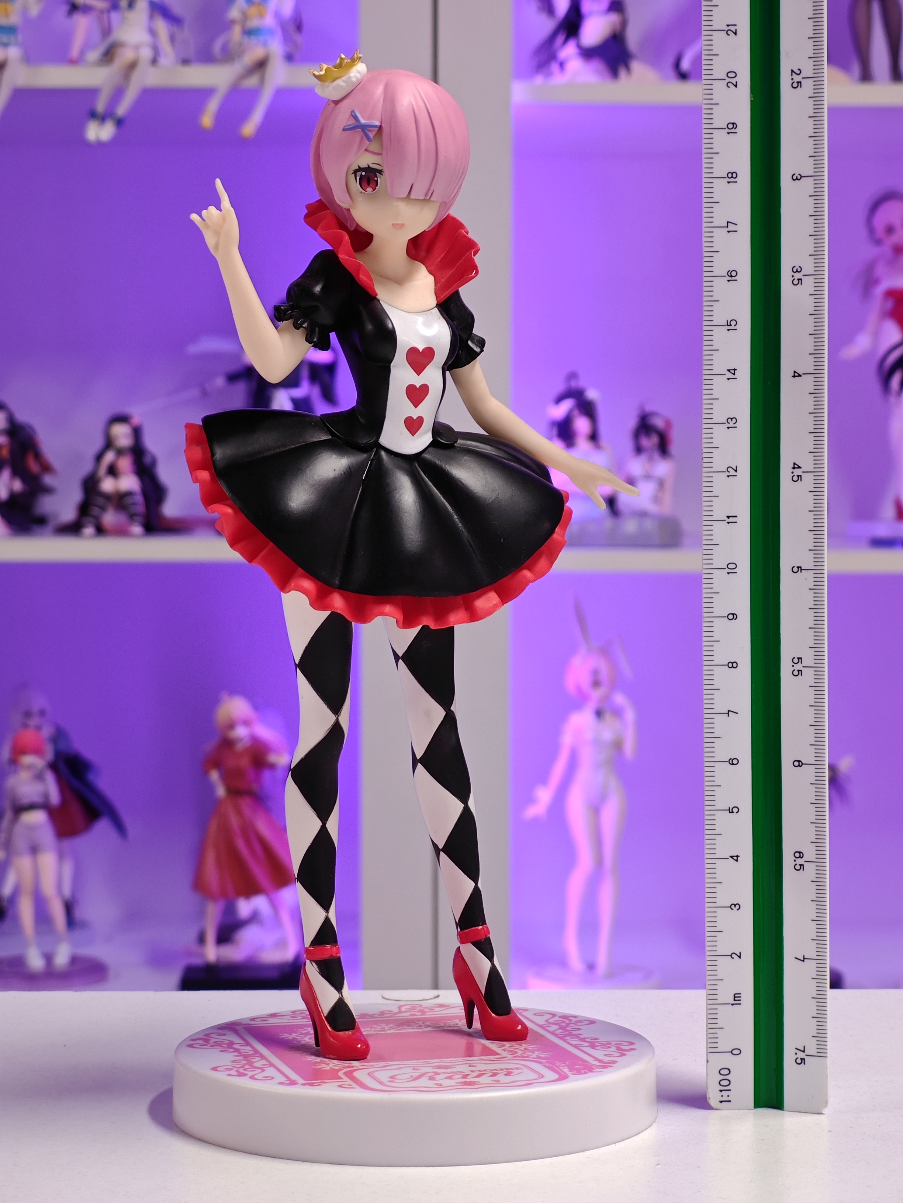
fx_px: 2783
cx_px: 452
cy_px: 602
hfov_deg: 18.4
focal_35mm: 80
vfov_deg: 24.4
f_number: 2.4
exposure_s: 1/17.1
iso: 400
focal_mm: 7.48
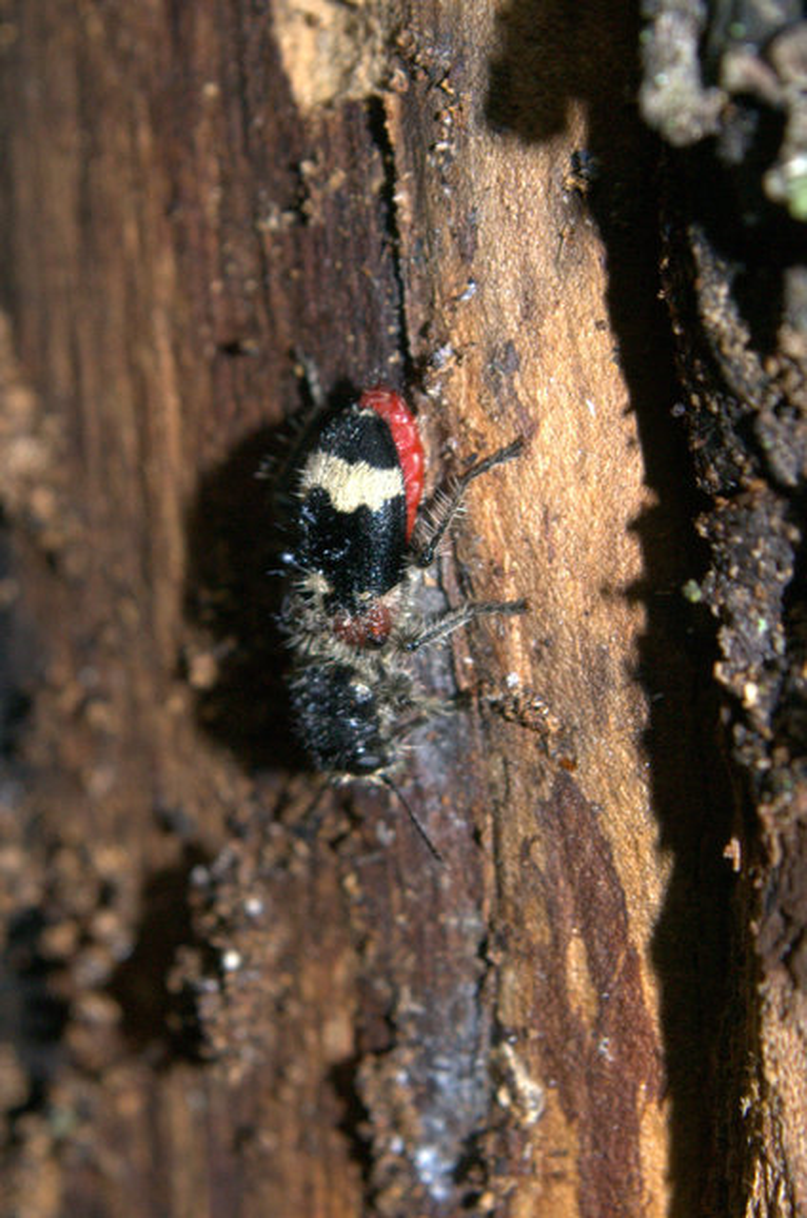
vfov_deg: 30.6
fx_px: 2229
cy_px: 609
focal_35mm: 66
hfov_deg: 20.5
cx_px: 404
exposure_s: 1/60
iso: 100
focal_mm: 44
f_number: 8
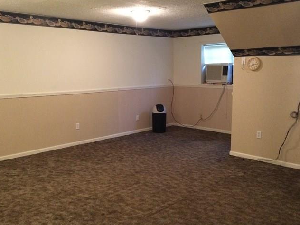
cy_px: 122
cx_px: 149
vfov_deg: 37.7
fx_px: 329
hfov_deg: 49.0
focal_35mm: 38
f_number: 2.2
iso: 320
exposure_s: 1/15
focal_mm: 4.12
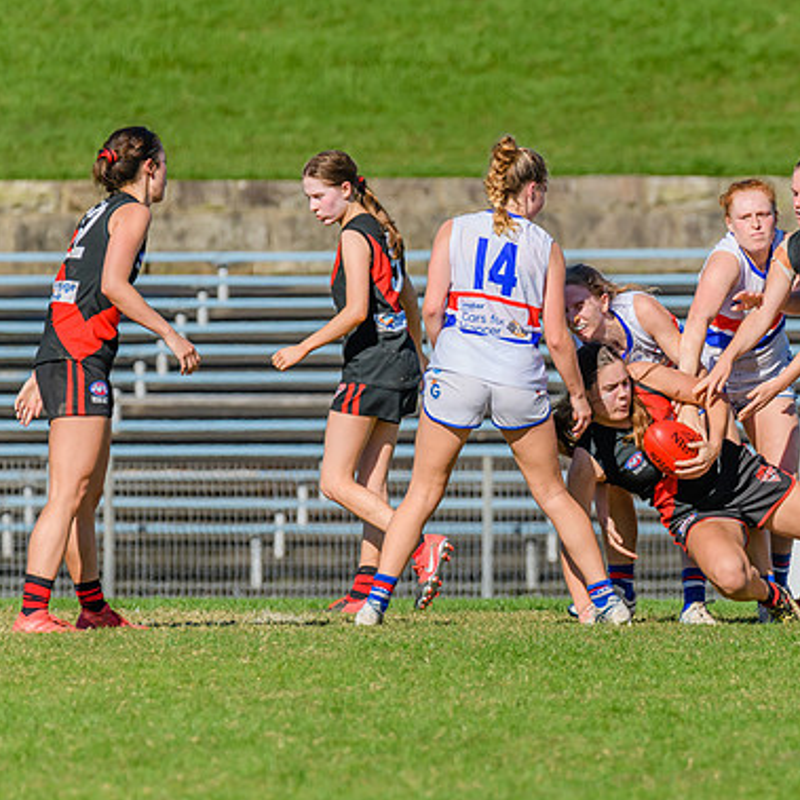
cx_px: 754
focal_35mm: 795
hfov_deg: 2.2
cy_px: 431
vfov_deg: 2.2
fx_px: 20787
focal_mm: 450
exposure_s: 1/1600
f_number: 11
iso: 640
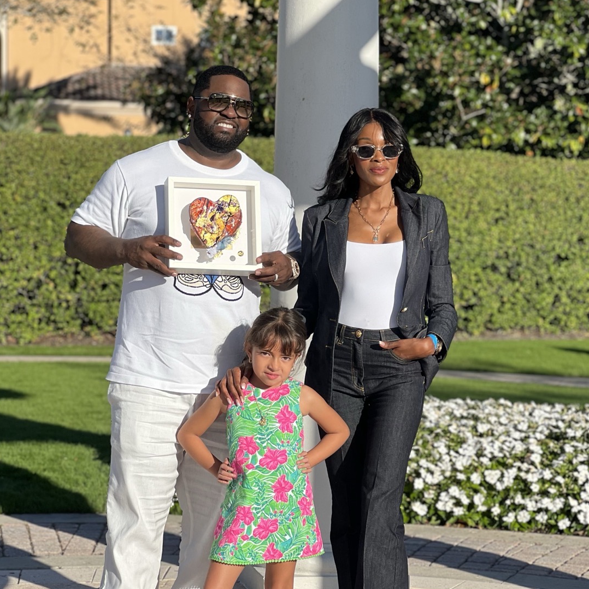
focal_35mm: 101
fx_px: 1944
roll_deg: -2.5
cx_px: 303
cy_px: 305
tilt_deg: +0.2
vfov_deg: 17.2
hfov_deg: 17.2
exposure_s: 1/774
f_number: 2.8
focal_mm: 9
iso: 32
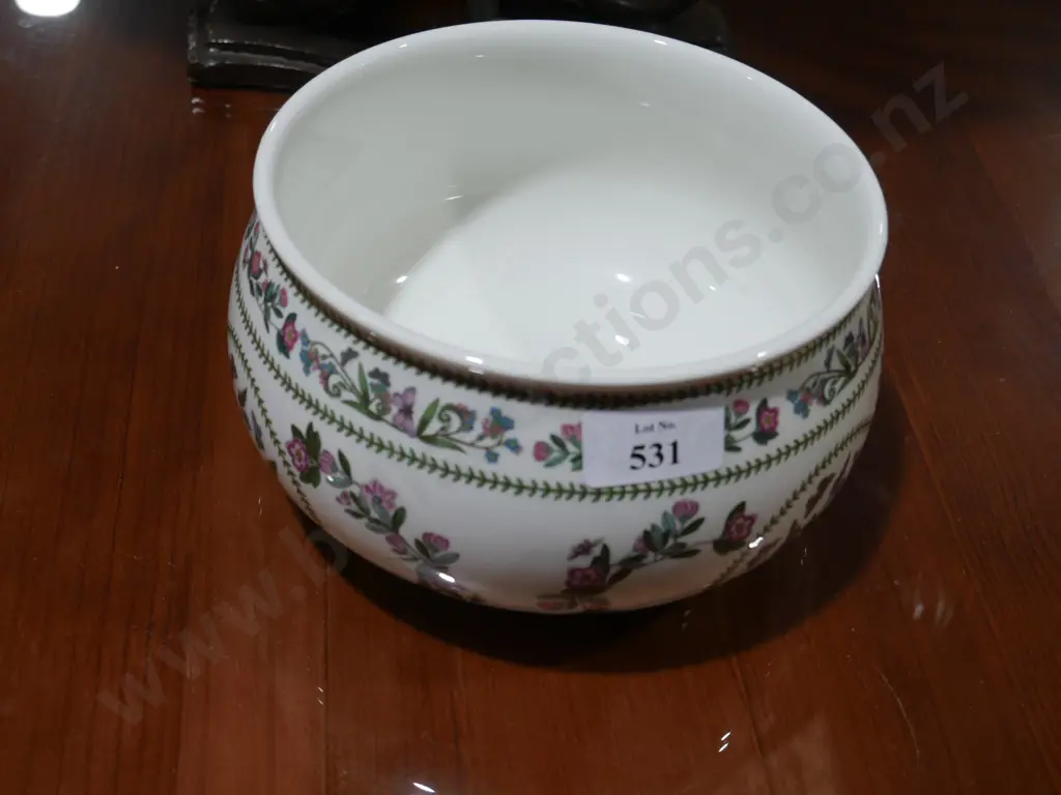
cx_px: 530
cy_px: 398
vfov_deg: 29.1
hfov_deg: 38.2
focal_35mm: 50
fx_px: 1533
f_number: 5.6
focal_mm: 25
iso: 250
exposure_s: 1/60
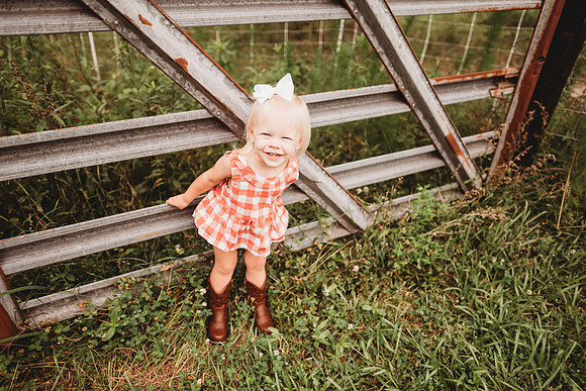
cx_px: 293
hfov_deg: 73.7
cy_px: 196
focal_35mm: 24
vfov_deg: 53.2
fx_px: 391
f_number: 2.2
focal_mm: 24
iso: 100
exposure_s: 1/1000
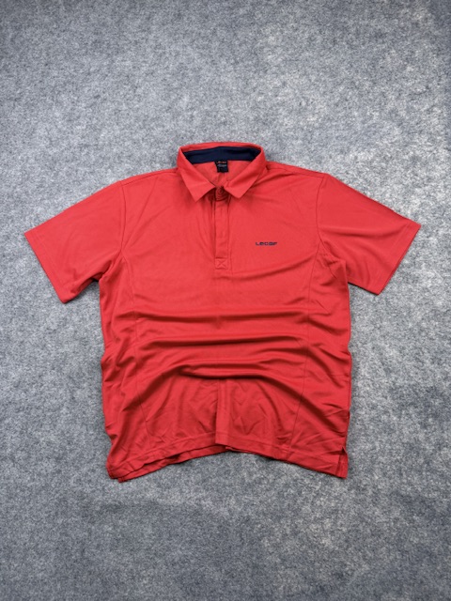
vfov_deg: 71.6
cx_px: 226
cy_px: 300
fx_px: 417
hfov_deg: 56.8
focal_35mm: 24
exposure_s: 1/100
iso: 64
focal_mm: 6.76
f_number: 1.78
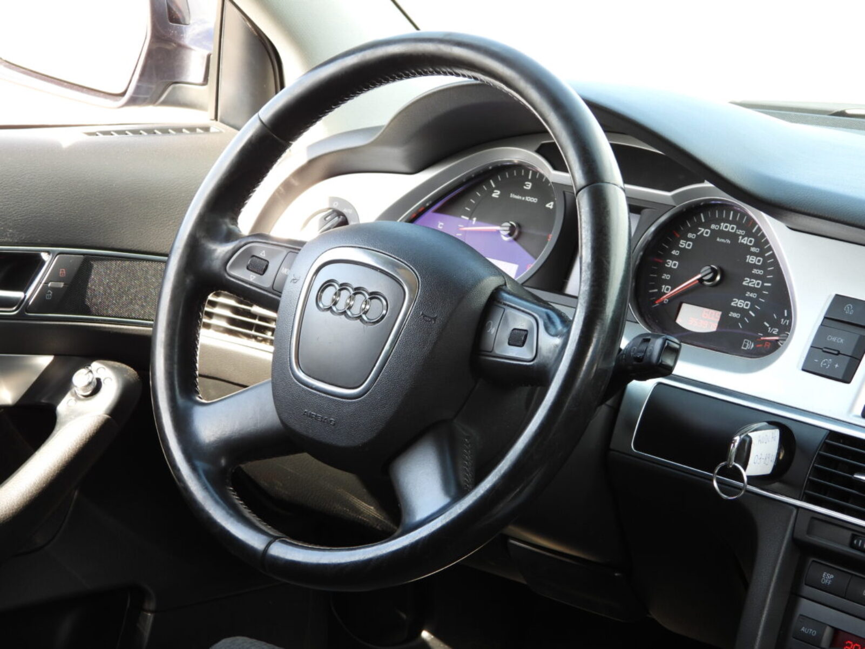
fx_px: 1999
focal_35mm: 80
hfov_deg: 24.4
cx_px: 432
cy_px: 324
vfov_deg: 18.4
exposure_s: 1/60
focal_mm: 14.4
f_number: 3.5
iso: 100
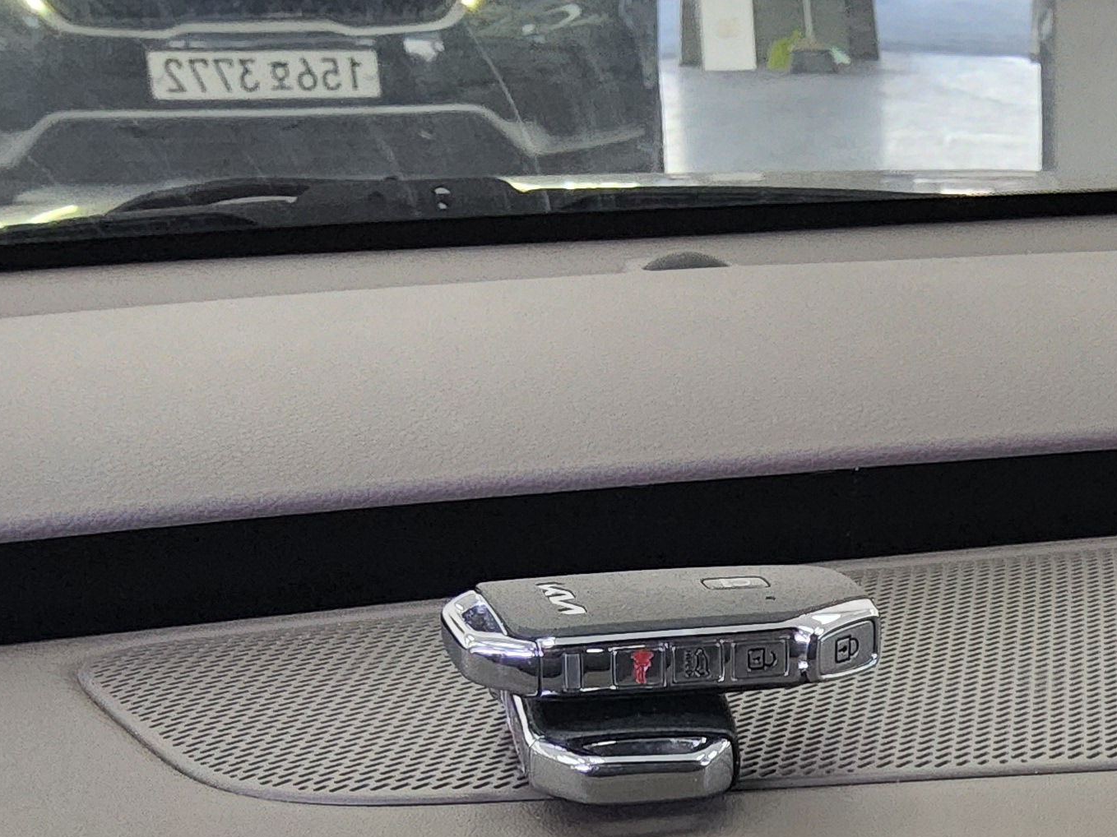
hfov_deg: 24.6
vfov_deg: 18.4
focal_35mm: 76
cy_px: 996
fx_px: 2452
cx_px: 1101
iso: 200
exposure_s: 1/120
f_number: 2
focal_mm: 3.08
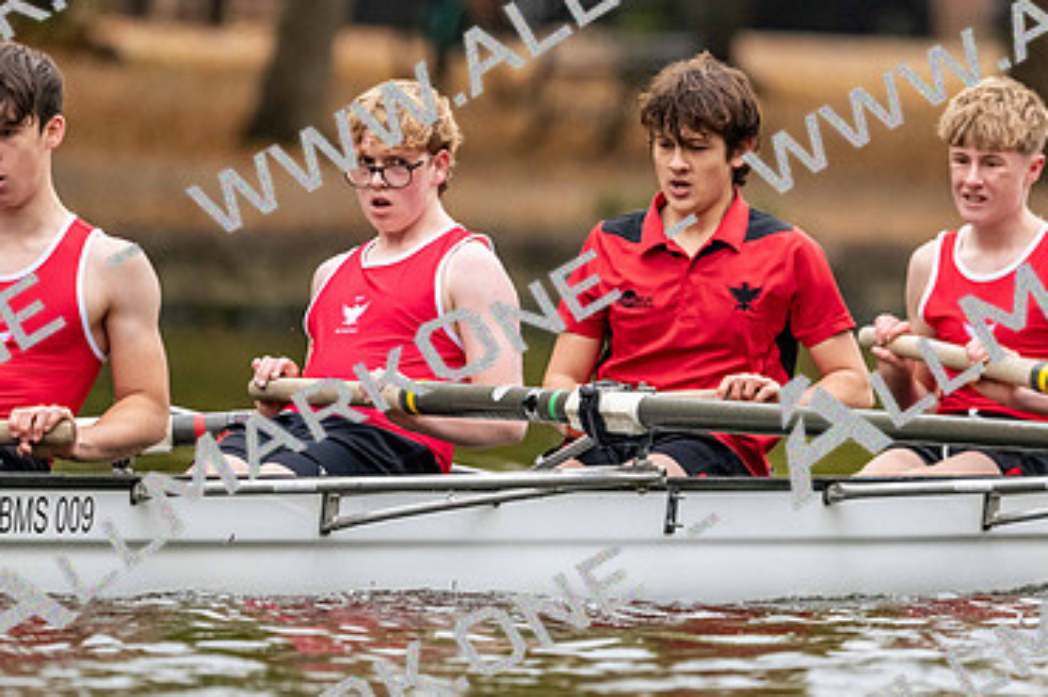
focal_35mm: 626
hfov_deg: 3.3
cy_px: 241
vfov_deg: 2.2
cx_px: 537
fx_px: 18215
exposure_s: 1/2000
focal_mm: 400
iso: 4500
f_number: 4.5
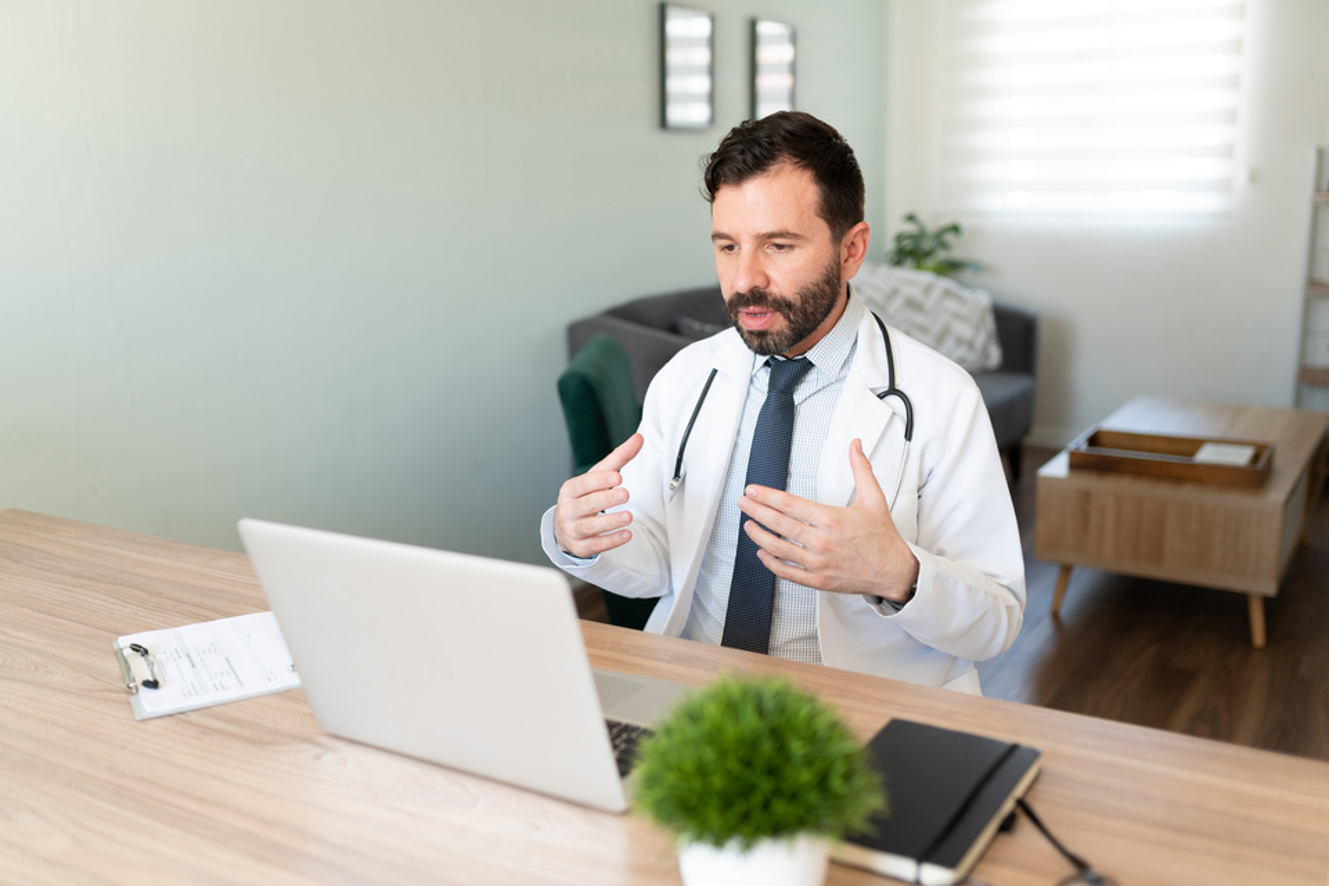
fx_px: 1292
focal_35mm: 35
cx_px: 664
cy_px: 443
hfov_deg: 54.4
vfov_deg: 37.9
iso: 320
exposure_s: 1/160
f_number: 2
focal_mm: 35
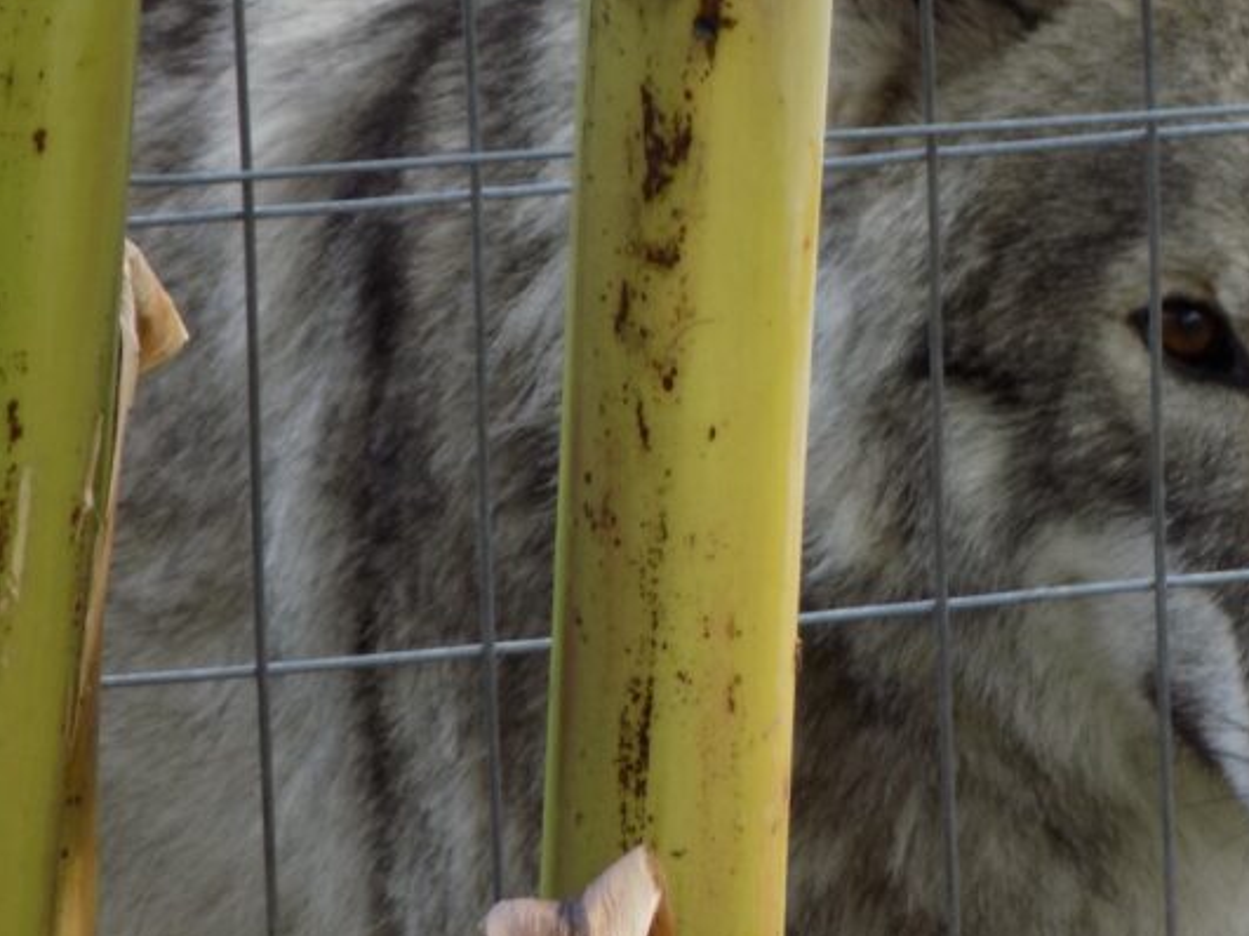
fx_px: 16341
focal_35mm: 453
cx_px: 1185
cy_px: 310
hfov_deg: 4.4
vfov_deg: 3.3
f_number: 5.6
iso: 80
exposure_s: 1/80
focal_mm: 41.8
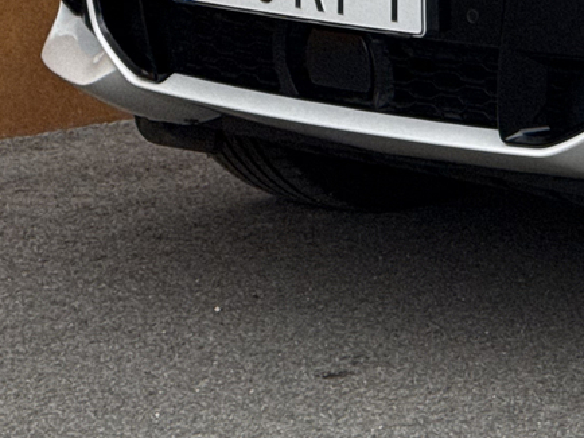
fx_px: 2984
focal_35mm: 177
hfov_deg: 10.5
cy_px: -139
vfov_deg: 8.3
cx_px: 1029
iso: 64
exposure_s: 1/3891
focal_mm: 6.76
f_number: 1.78
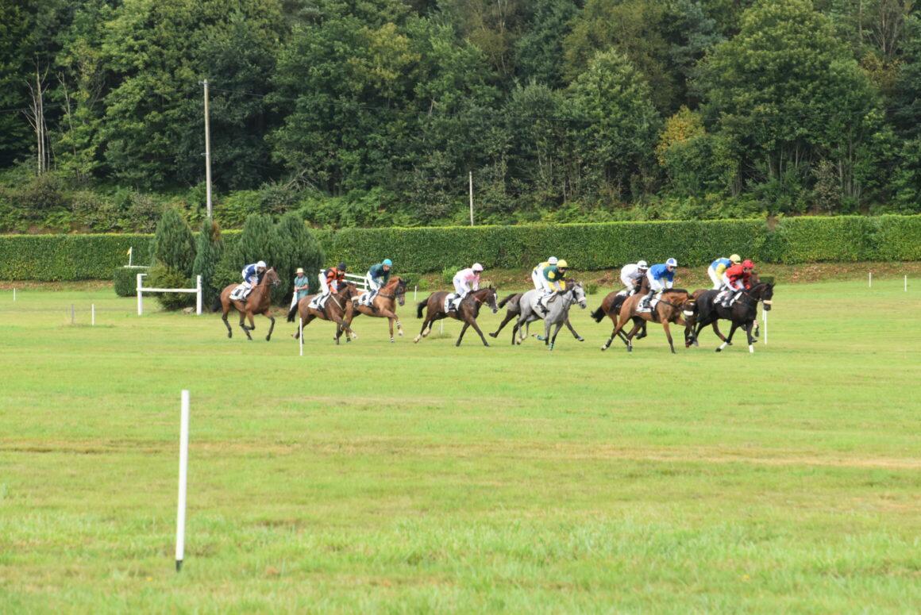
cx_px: 460
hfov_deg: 13.7
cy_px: 308
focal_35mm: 150
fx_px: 3840
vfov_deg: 9.2
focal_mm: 100
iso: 360
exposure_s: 1/250
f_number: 8
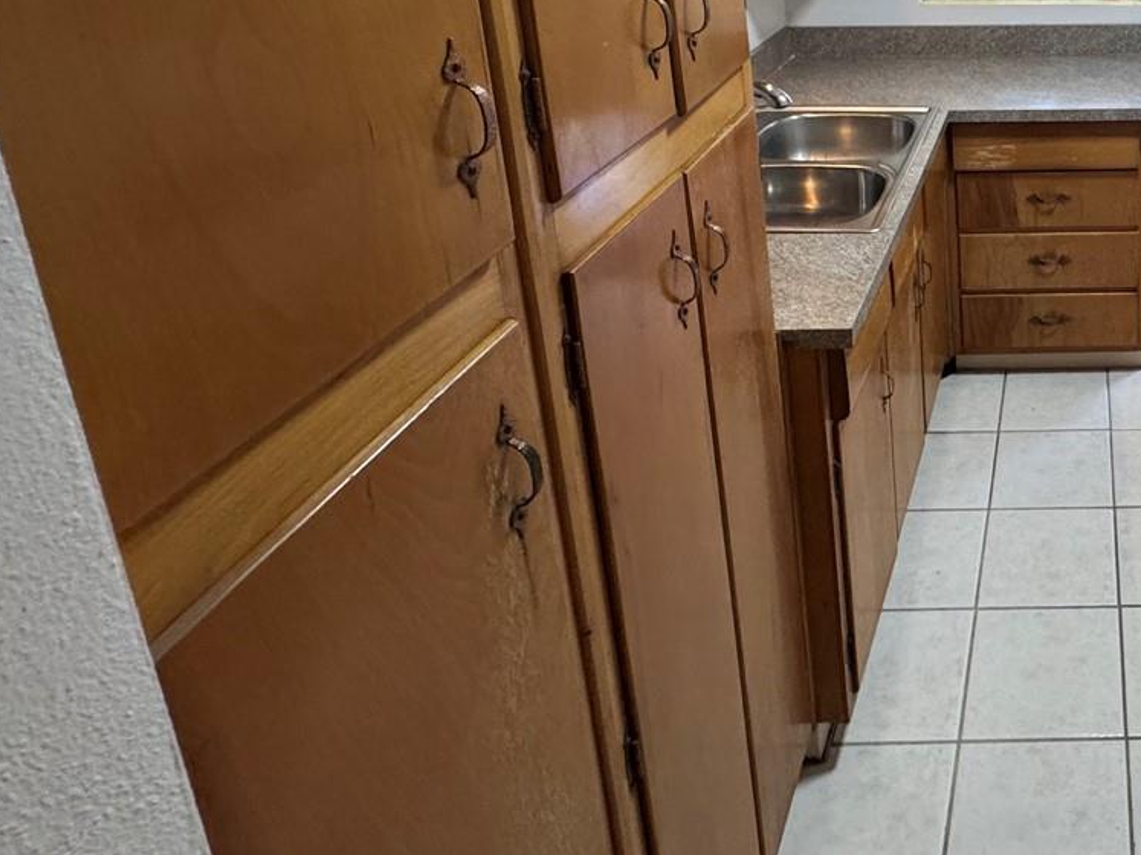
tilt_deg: -14.0
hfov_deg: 50.3
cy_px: 53
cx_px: 1103
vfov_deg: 42.1
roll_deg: +0.1
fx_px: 989
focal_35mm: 30
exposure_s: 1/120
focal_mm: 2.22
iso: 320
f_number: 2.2
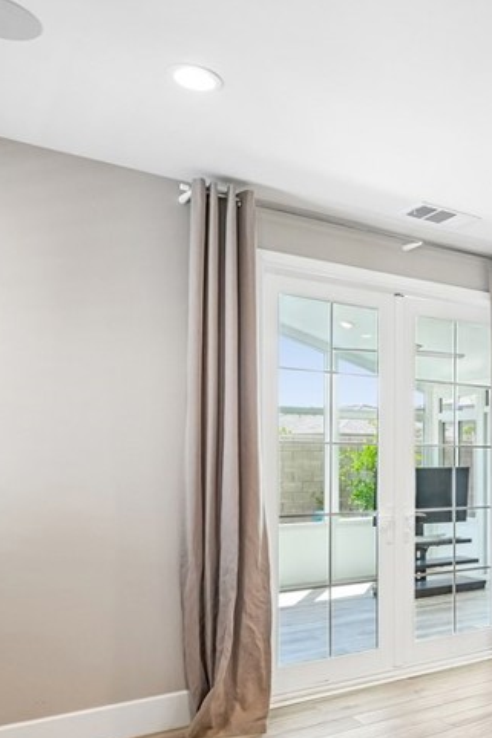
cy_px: 459
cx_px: 507
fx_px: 697
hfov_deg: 34.8
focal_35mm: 34
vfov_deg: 55.2
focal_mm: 16
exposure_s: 1/30
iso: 400
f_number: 8
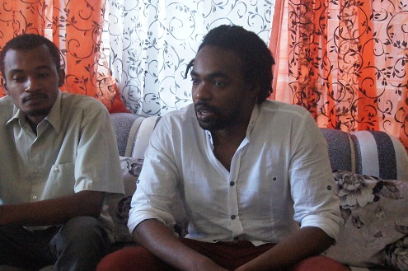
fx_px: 566
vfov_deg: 26.9
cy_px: 167
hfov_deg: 39.6
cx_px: 191
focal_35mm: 50
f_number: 10
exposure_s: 1/125
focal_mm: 22
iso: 6400
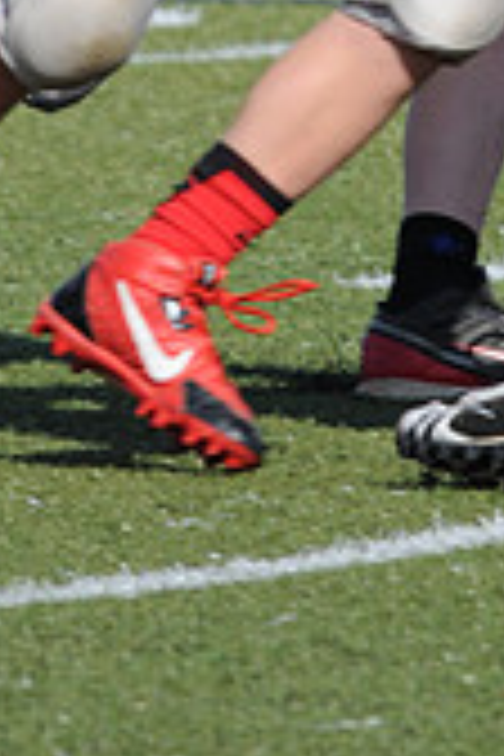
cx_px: 119
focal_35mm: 1549
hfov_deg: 0.9
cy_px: -374
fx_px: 32526
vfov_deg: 1.3
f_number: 9
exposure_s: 1/500
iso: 200
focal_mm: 300
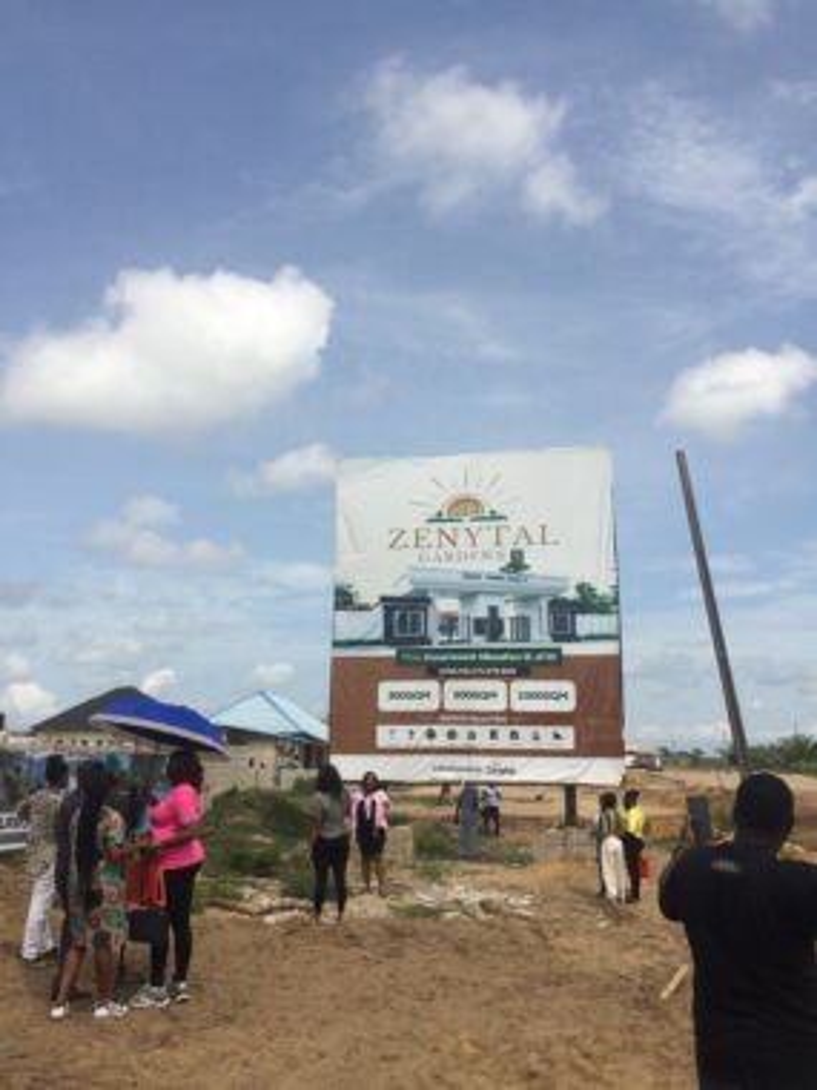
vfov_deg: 61.7
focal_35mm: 29
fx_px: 913
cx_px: 408
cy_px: 545
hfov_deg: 48.2
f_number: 2.2
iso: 32
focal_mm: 4.15
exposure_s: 1/3731
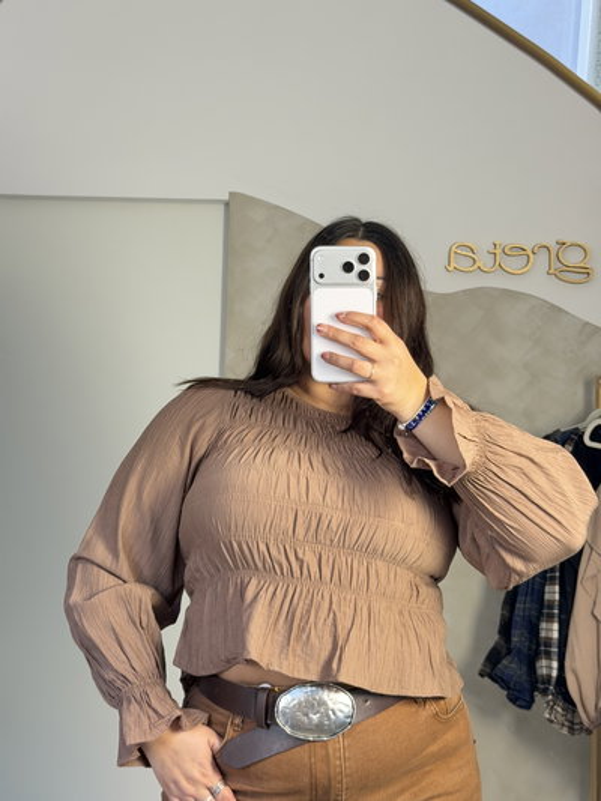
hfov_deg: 30.3
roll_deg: -0.6
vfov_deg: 39.6
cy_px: 400
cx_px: 300
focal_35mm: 48
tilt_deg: -15.7
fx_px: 1111
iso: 160
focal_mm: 6.76
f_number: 1.78
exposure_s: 1/100
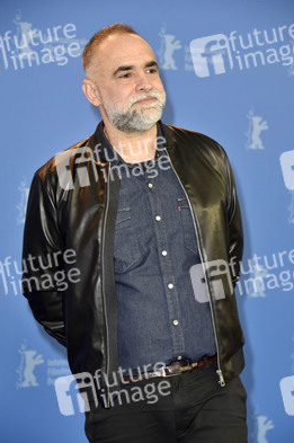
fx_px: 1400
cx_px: 145
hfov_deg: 12.0
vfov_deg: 18.0
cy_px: 220
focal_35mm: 114
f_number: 5.6
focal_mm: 112
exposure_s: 1/125
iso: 640
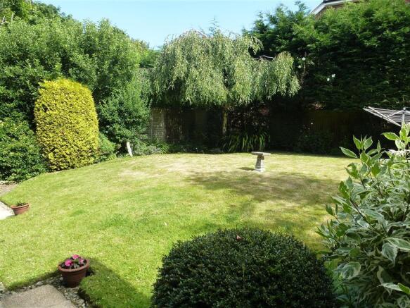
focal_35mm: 24
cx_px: 205
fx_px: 284
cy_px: 154
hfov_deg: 71.6
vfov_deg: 56.8
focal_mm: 4.3
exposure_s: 1/200
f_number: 4
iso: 160
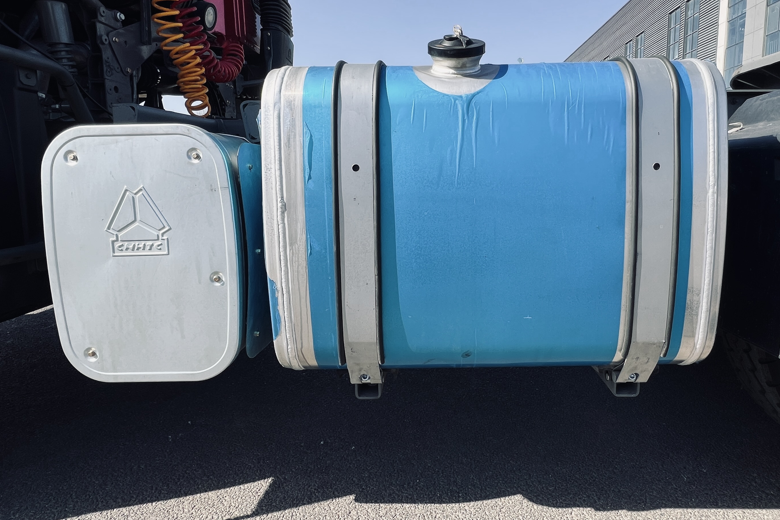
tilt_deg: -7.6
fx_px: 433
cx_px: 437
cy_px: 221
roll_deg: +0.9
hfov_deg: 83.6
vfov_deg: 61.6
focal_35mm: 20
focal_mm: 1.57
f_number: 1.8
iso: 32
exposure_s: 1/927
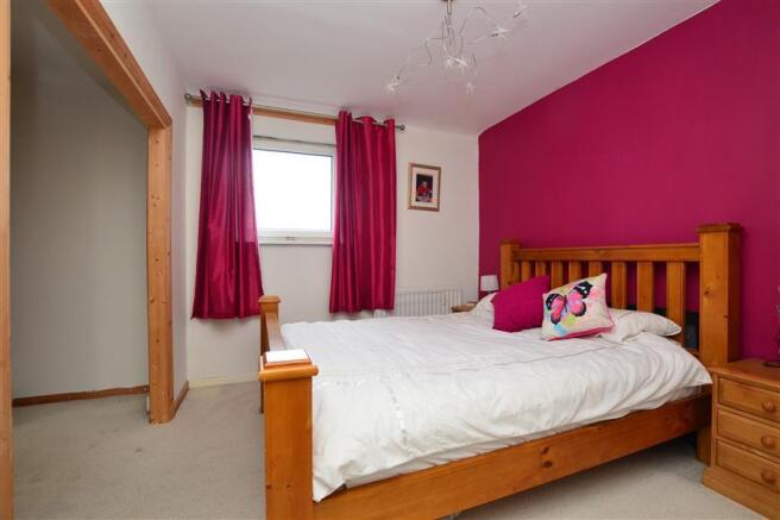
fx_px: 325
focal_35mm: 15
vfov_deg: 77.3
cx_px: 390
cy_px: 260
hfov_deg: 100.4
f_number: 5.6
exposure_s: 1/10
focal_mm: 10
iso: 400
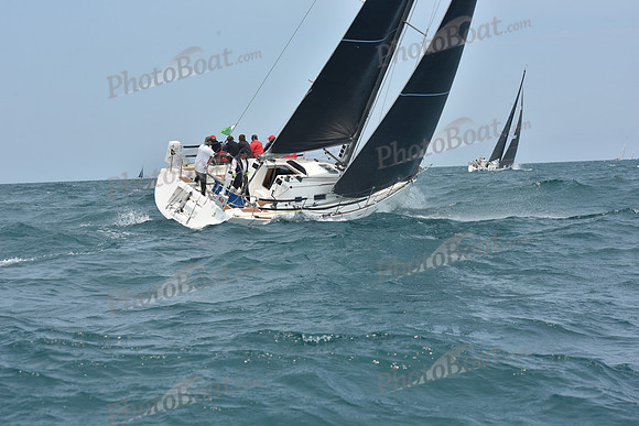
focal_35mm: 82
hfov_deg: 24.8
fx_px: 1456
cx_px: 320
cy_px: 213
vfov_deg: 16.7
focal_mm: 82
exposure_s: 1/800
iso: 250
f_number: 10
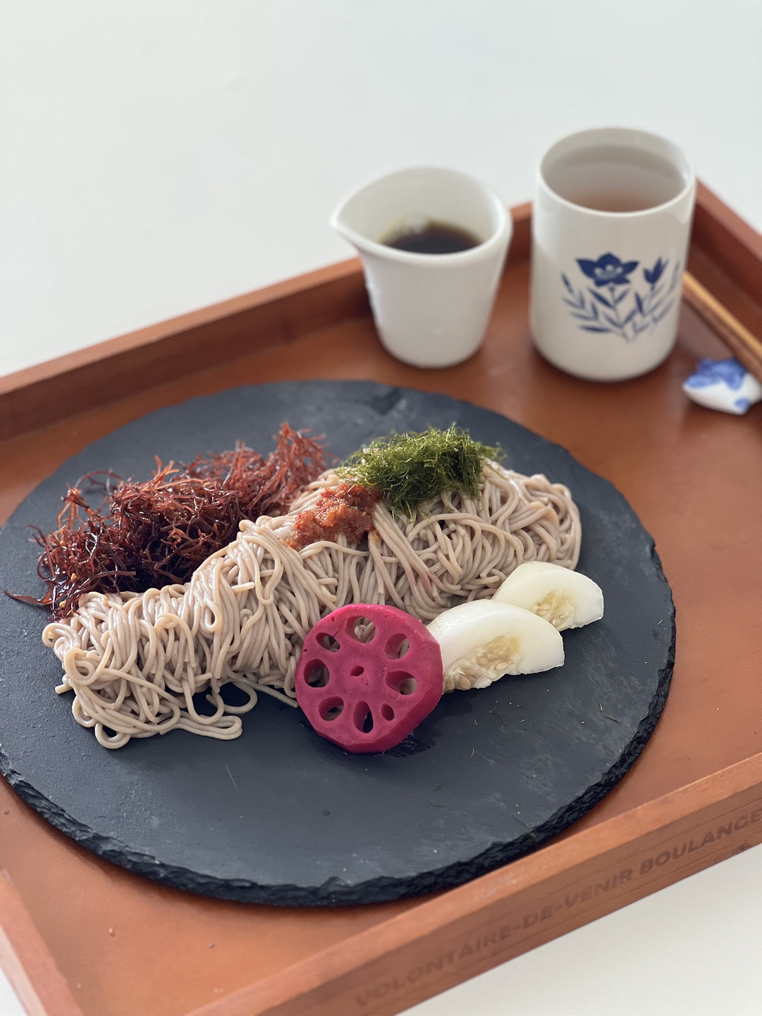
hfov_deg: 19.1
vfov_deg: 25.3
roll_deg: +1.0
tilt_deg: -43.6
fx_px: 2260
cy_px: 508
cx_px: 381
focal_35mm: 77
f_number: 2.8
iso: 250
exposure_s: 1/40
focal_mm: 9
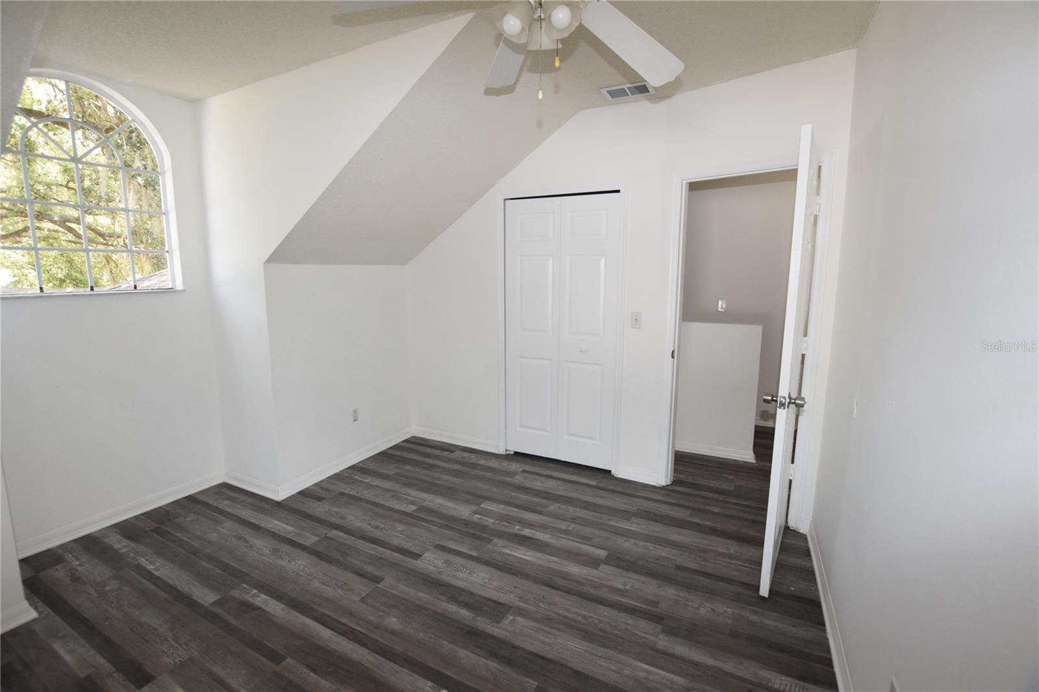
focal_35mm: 15
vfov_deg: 77.3
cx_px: 520
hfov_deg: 100.4
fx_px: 433
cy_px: 346
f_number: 5.6
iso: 800
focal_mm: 10
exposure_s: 1/125
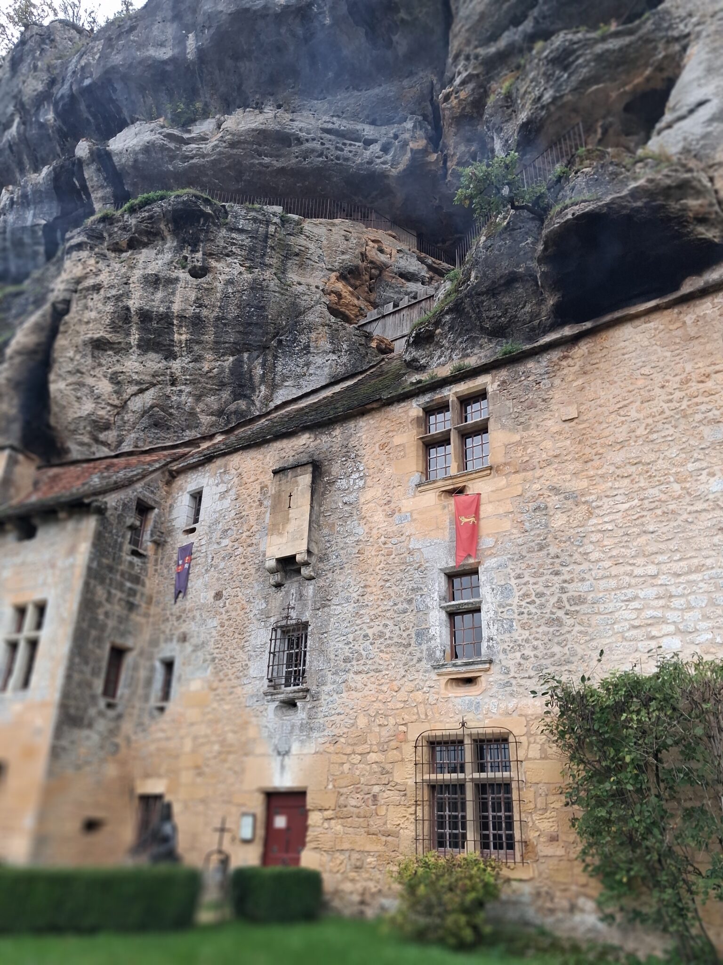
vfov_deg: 65.3
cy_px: 482
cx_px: 362
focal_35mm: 27
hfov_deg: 51.4
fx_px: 752
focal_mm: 4
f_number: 1.8
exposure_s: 1/100
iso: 64
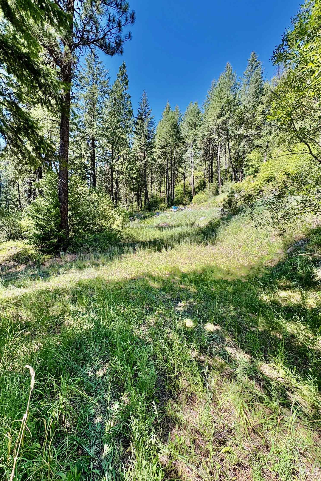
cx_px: 149
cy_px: 240
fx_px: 201
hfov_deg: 77.2
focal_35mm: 15
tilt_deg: -3.4
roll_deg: -5.0
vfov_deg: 100.4
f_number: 2.2
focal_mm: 2.22
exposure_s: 1/329
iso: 40
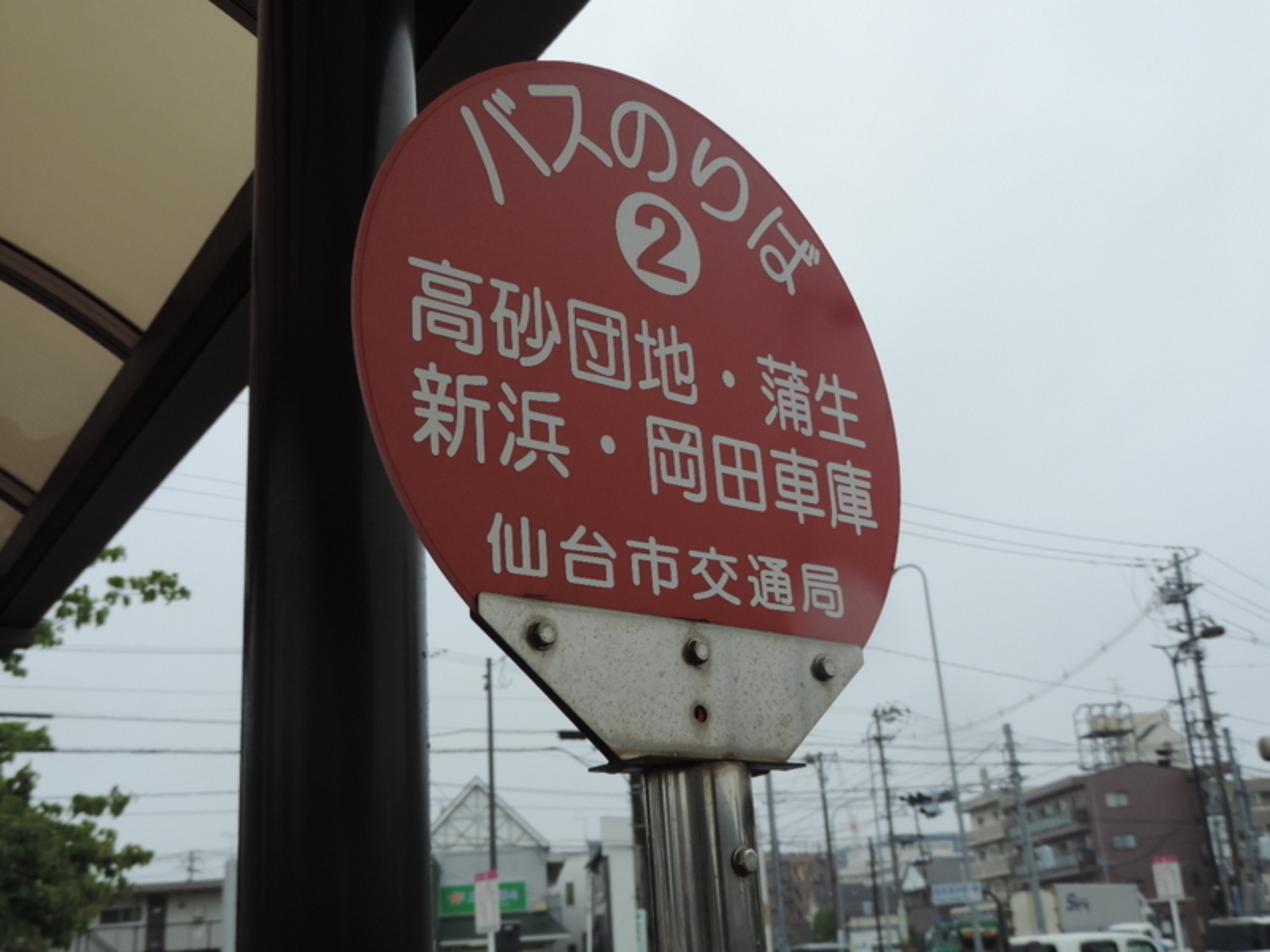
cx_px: 635
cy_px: 476
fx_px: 1284
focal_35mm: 35
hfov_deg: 52.6
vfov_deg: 40.7
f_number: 3.3
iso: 80
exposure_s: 1/320
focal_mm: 6.2
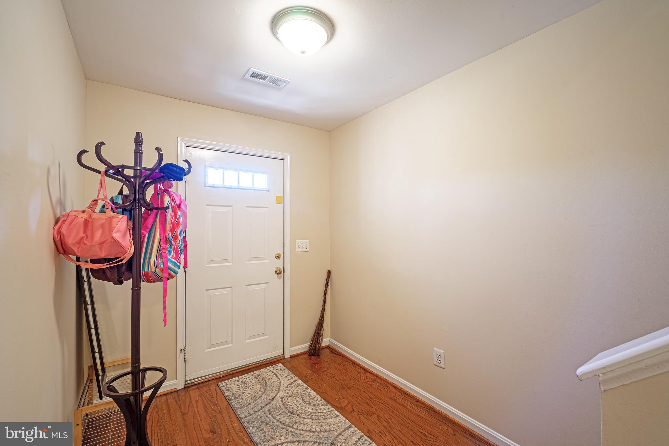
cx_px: 334
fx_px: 279
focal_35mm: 15
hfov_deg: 100.4
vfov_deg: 77.3
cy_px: 223
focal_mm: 15
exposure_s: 1/8
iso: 125
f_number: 8
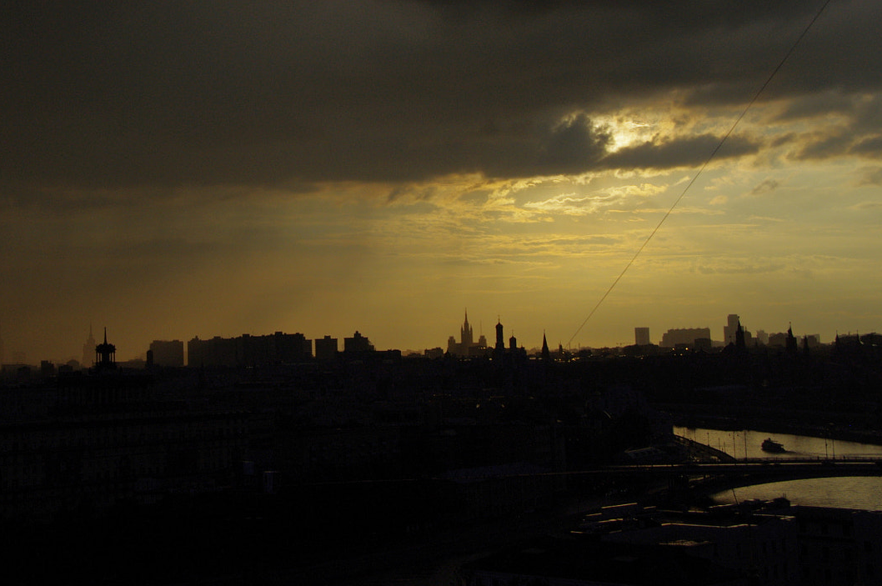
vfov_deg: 20.7
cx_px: 296
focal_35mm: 65
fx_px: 1591
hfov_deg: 30.8
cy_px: 155
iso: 200
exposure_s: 1/4000
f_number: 6.3
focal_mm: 29.38
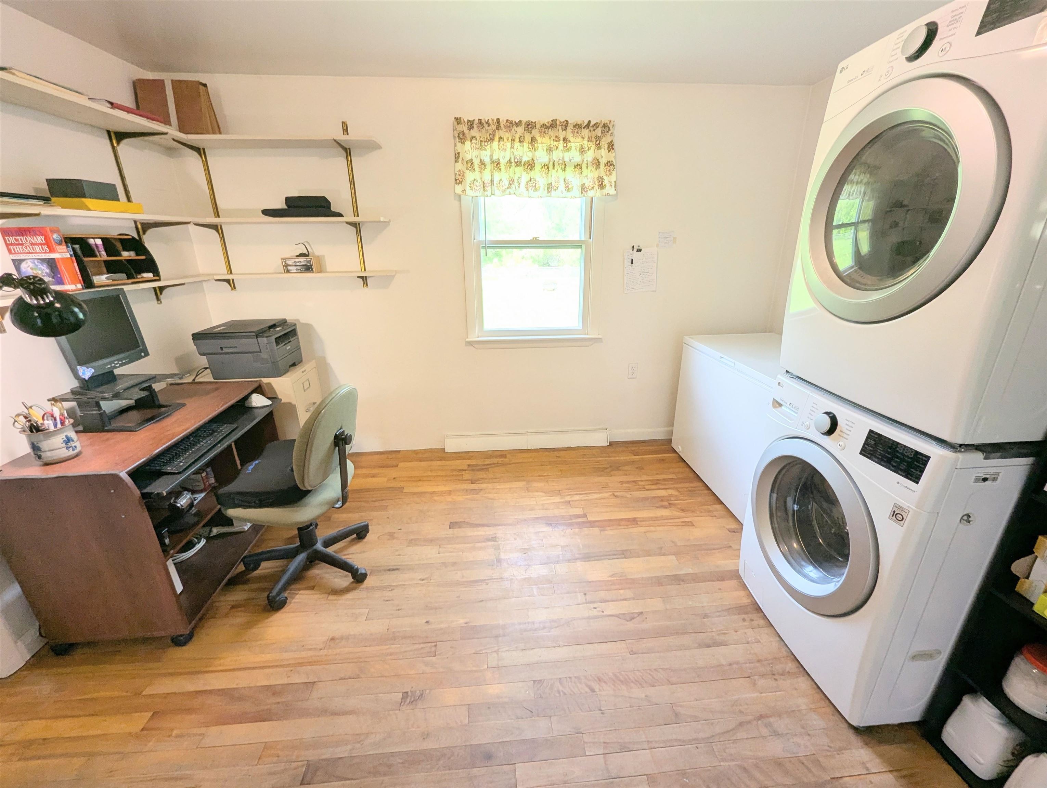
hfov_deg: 106.1
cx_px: 524
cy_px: 394
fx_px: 394
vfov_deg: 90.1
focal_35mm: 13
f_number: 2.2
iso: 53
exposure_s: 1/60
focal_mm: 1.95
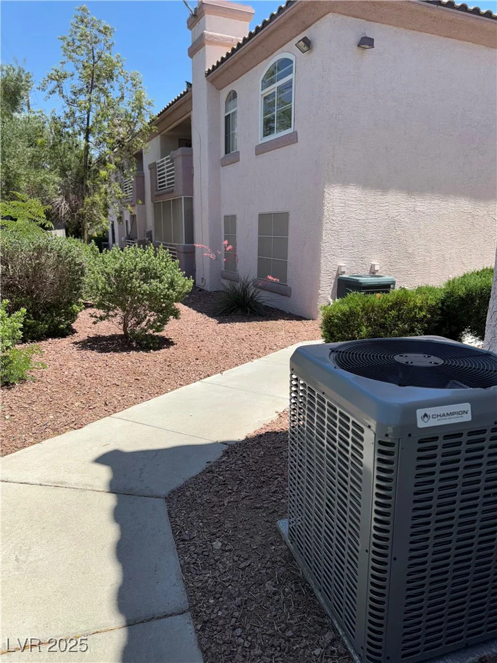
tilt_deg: -13.7
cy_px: 332
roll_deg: -0.1
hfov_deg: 56.8
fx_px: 459
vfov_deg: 71.6
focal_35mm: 24
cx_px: 248
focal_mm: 6.76
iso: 50
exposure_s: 1/4608
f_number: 1.78
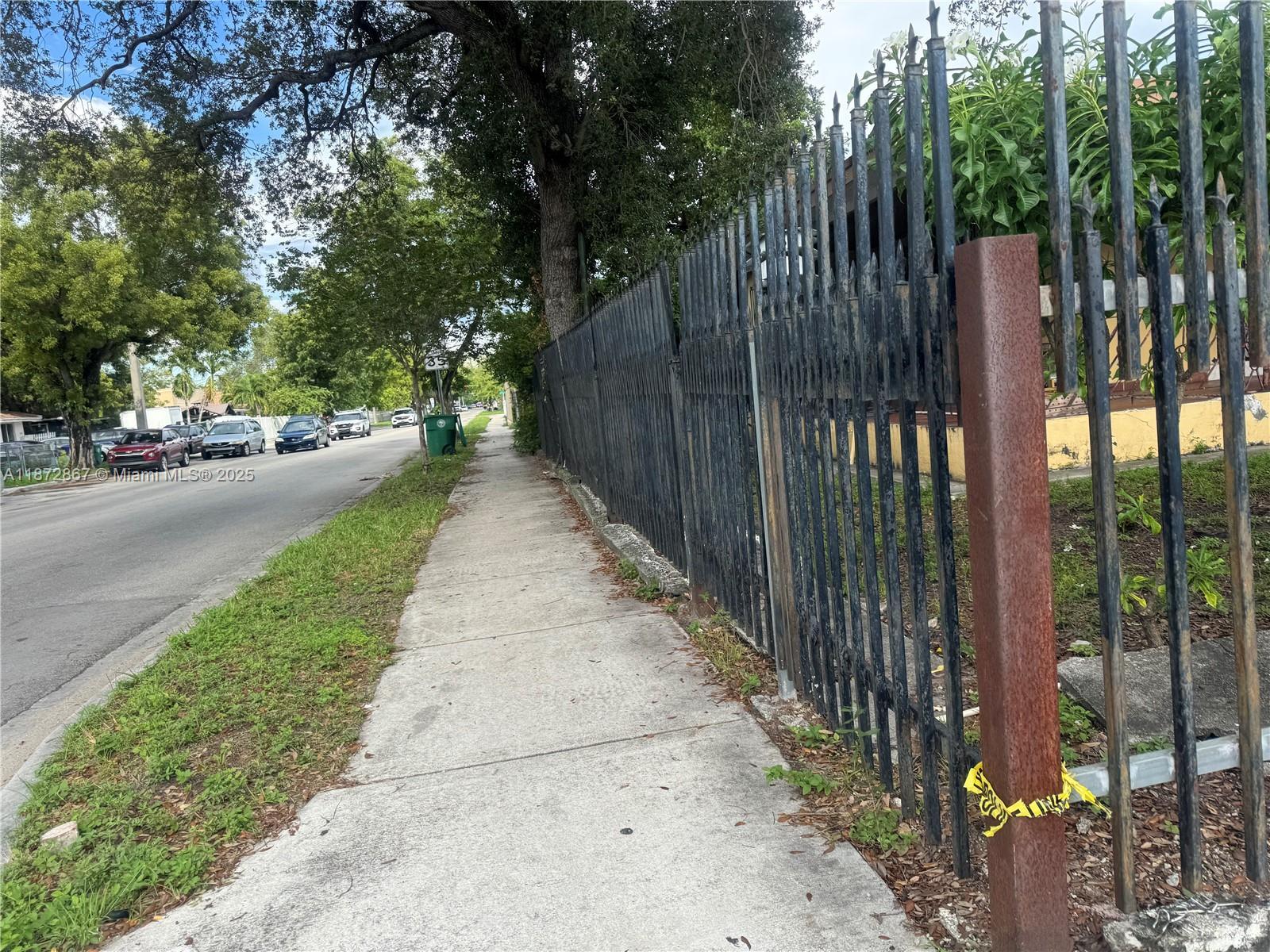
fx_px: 881
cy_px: 476
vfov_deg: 56.8
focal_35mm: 24
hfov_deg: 71.6
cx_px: 635
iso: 80
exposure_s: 1/888
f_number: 1.78
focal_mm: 6.76
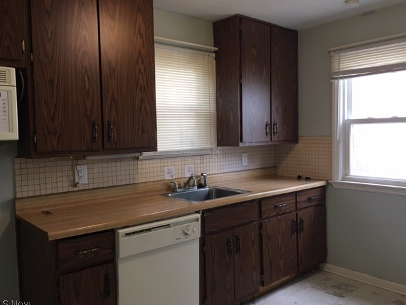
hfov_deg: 60.0
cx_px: 198
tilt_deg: -2.9
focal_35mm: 30
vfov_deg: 46.8
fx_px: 352
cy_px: 153
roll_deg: +1.4
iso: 32
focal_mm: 4.15
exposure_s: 1/17
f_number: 2.2
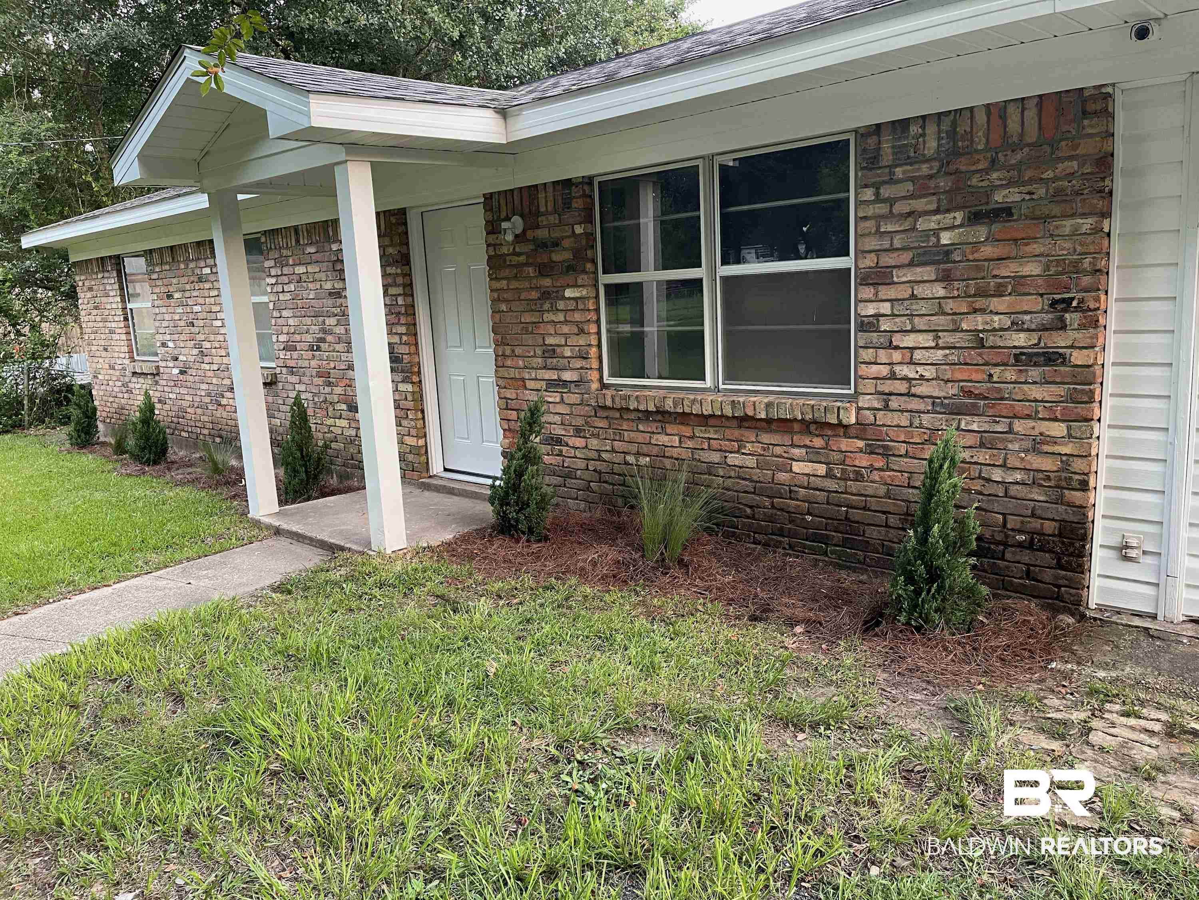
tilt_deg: -10.8
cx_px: 600
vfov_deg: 53.1
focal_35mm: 26
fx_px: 901
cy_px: 450
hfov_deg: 67.3
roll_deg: +2.7
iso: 250
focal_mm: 5.1
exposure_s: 1/60
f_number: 1.6
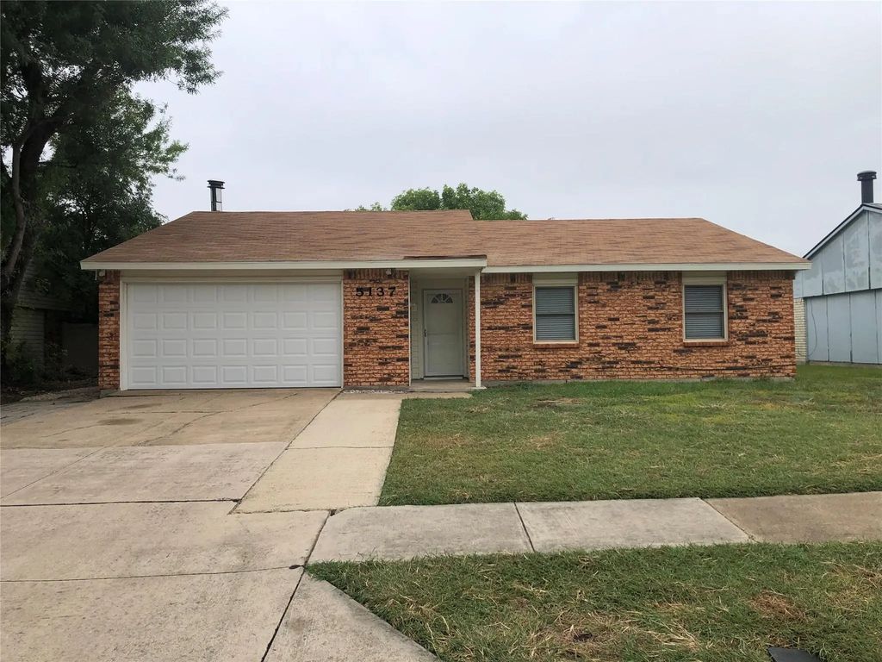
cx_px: 441
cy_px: 331
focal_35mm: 28
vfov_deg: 49.7
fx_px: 713
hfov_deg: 63.4
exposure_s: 1/1130
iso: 20
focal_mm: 3.99
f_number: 1.8
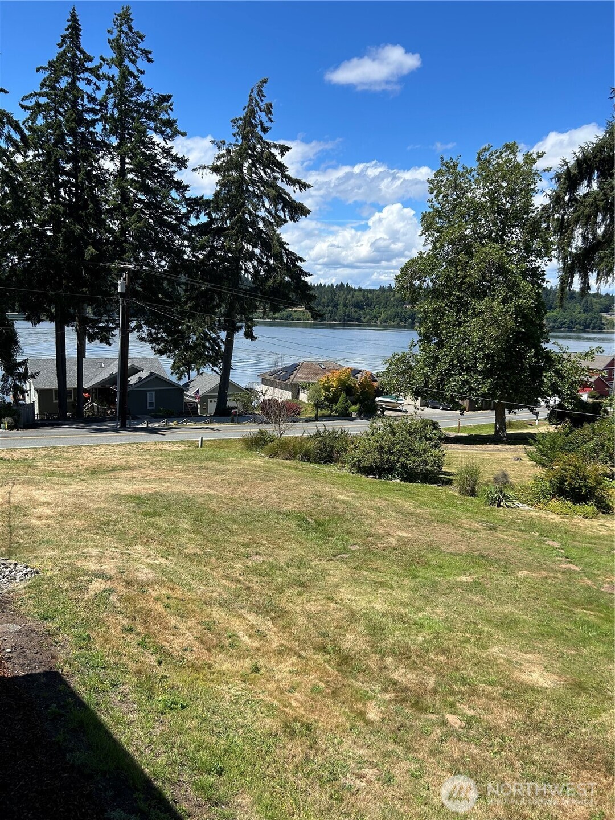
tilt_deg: -9.5
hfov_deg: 53.1
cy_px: 410
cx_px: 308
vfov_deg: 67.3
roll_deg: -2.5
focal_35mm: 26
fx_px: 616
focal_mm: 5.7
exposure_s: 1/3571
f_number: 1.5
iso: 50
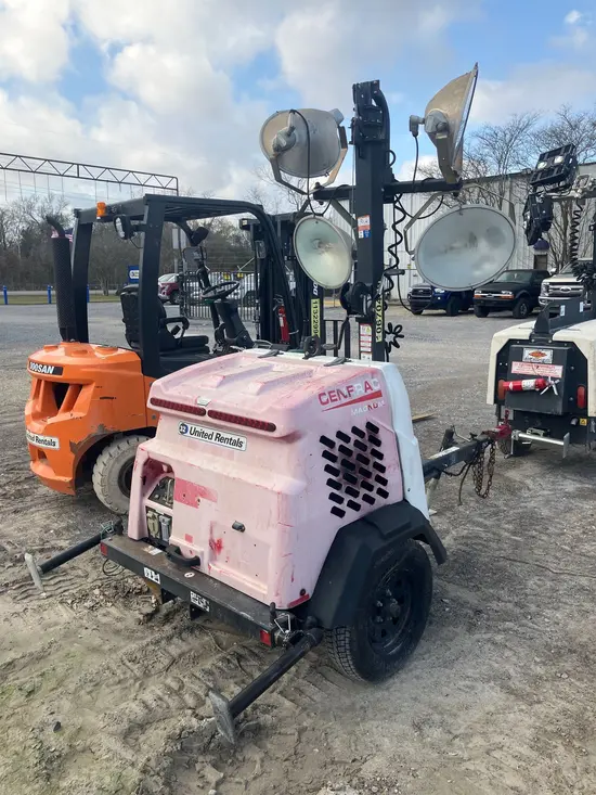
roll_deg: +1.2
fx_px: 643
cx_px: 298
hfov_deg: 49.8
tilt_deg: -8.0
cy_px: 398
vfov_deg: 63.4
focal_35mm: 28
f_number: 1.8
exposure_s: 1/771
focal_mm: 3.99
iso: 32
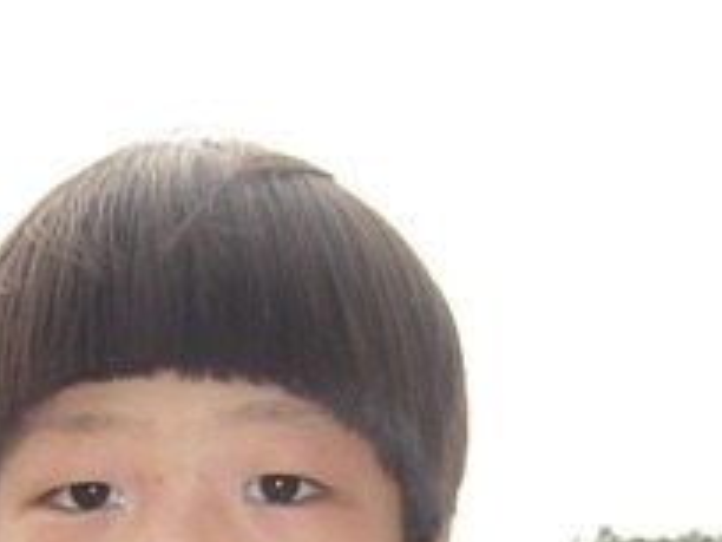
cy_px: 779
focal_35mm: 110
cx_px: 106
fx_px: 2294
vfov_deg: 12.8
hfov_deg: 17.7
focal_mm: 5.8
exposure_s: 1/125
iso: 50
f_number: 7.1
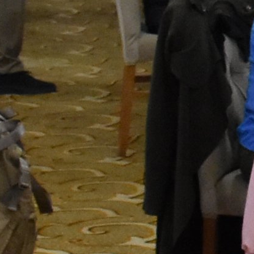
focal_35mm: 249
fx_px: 2067
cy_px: -47
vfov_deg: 7.0
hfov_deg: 6.3
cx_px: 823
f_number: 4
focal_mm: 18
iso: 2500
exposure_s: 1/60
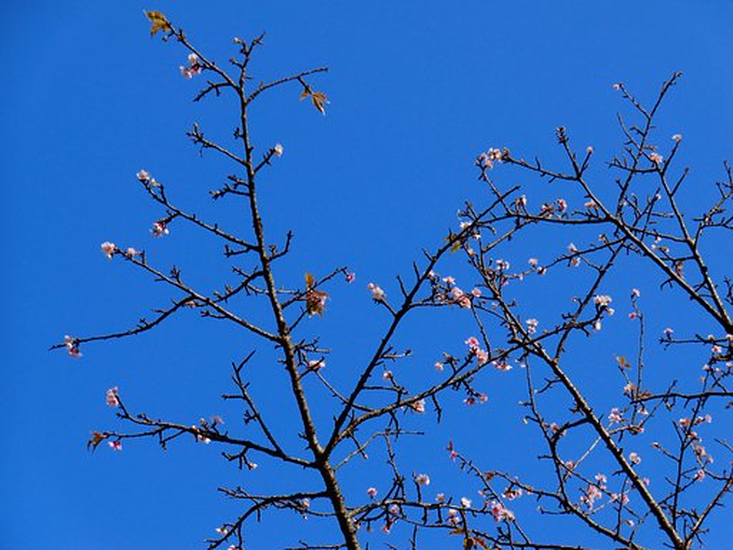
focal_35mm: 105
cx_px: 366
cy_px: 275
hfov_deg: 18.7
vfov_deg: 14.1
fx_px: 2223
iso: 64
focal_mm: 18.8
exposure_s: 1/400
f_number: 5
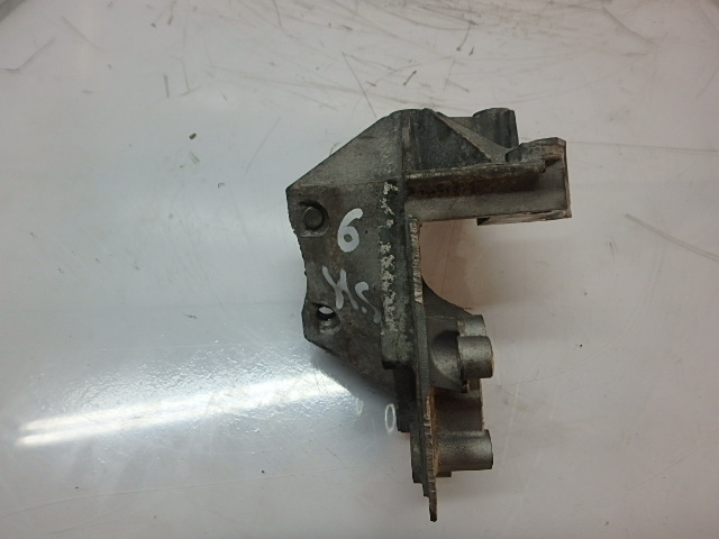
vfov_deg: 63.4
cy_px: 270
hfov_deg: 79.0
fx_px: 436
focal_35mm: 21
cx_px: 360
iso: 125
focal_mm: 3.7
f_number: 3.5
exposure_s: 1/60
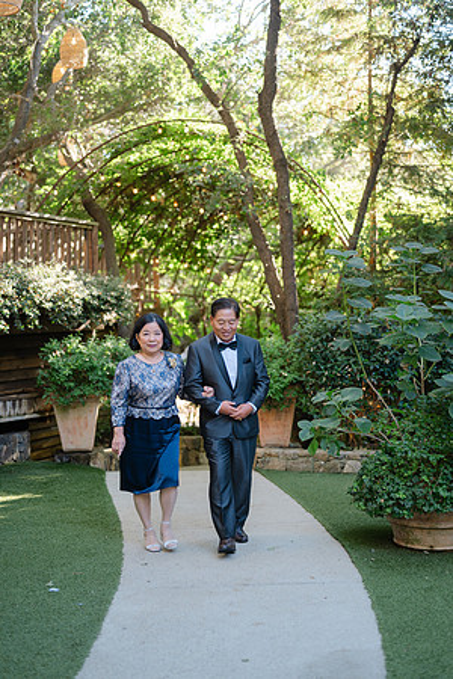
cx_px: 226
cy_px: 340
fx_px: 944
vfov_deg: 39.6
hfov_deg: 27.0
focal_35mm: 50
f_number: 1.8
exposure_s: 1/125
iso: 100
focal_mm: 50
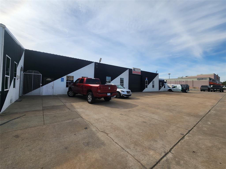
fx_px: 85
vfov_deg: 89.9
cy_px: 84
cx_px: 113
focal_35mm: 13
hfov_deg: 106.2
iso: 50
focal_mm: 2.2
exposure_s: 1/2327
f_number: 2.2
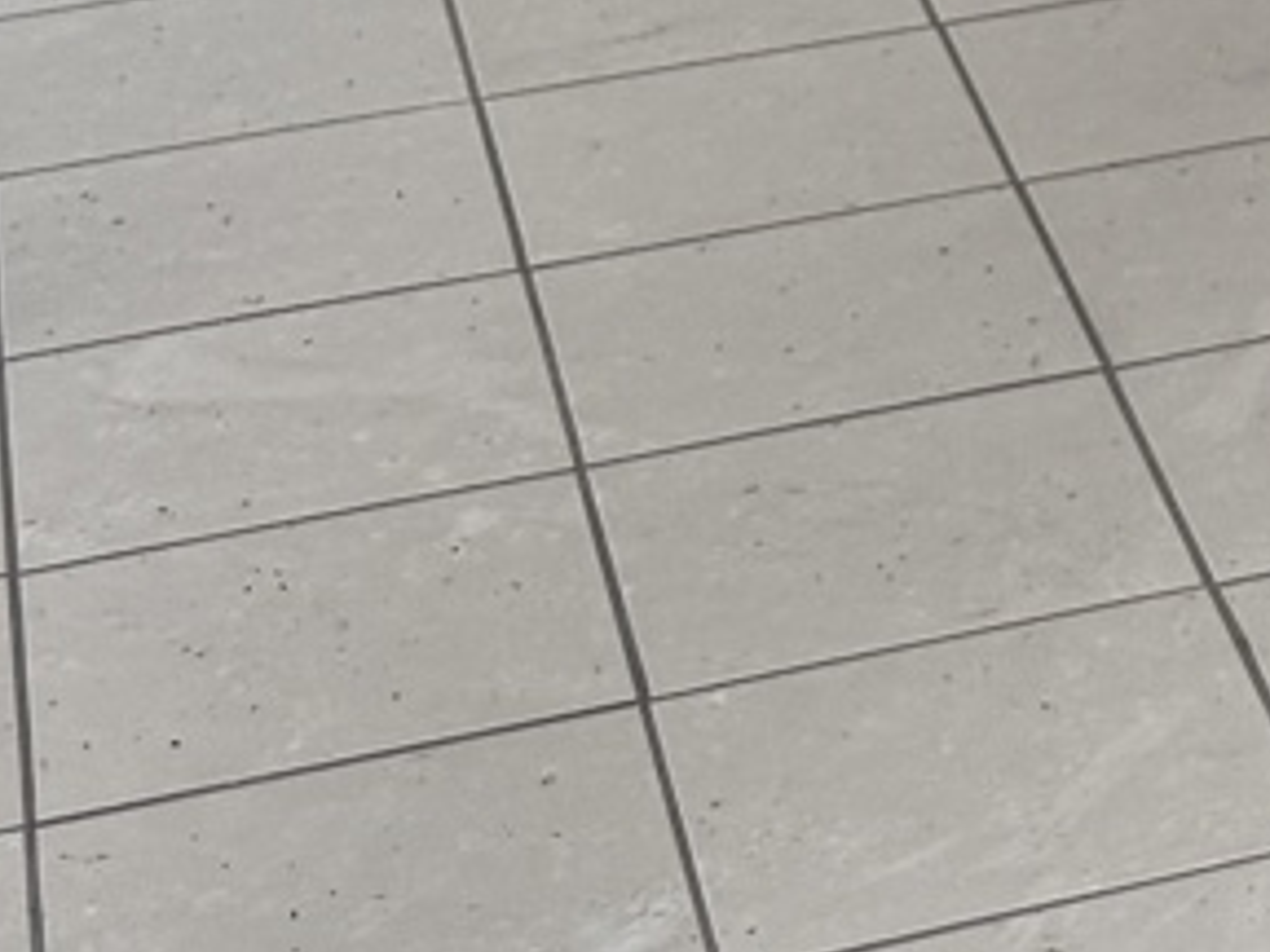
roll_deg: +0.4
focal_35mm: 160
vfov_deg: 7.8
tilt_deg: -1.1
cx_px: 2677
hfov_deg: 11.0
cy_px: -2071
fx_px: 5870
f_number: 1.78
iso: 64
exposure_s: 1/246
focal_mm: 6.76
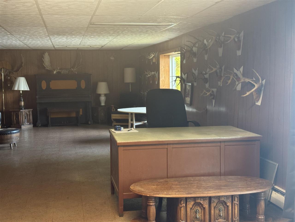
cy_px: 111
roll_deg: +1.1
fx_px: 409
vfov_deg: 30.3
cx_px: 148
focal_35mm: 48
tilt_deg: -6.8
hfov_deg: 39.7
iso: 200
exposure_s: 1/40
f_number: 1.78
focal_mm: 6.76
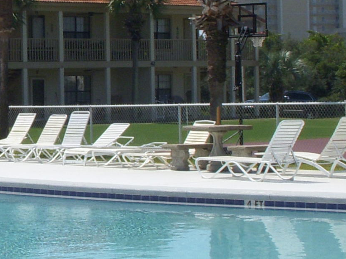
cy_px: 67
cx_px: -13
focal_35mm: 138
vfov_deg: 10.7
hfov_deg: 14.0
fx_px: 1380
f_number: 6.6
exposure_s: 1/500
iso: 100
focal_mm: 6.3
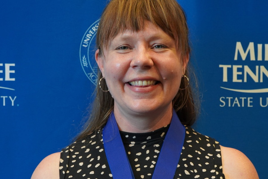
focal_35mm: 61
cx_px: 134
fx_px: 454
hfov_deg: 32.9
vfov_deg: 22.3
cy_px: 90
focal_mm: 61
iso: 2500
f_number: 5.6
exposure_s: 1/160
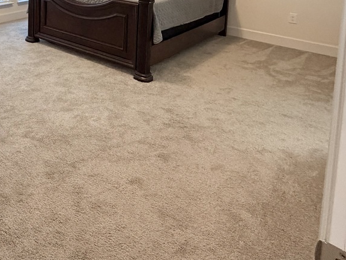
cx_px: 20
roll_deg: -0.3
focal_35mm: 35
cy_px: -36
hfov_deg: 46.3
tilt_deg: -5.2
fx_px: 350
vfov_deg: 34.3
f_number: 2.2
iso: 320
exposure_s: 1/60
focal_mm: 2.22
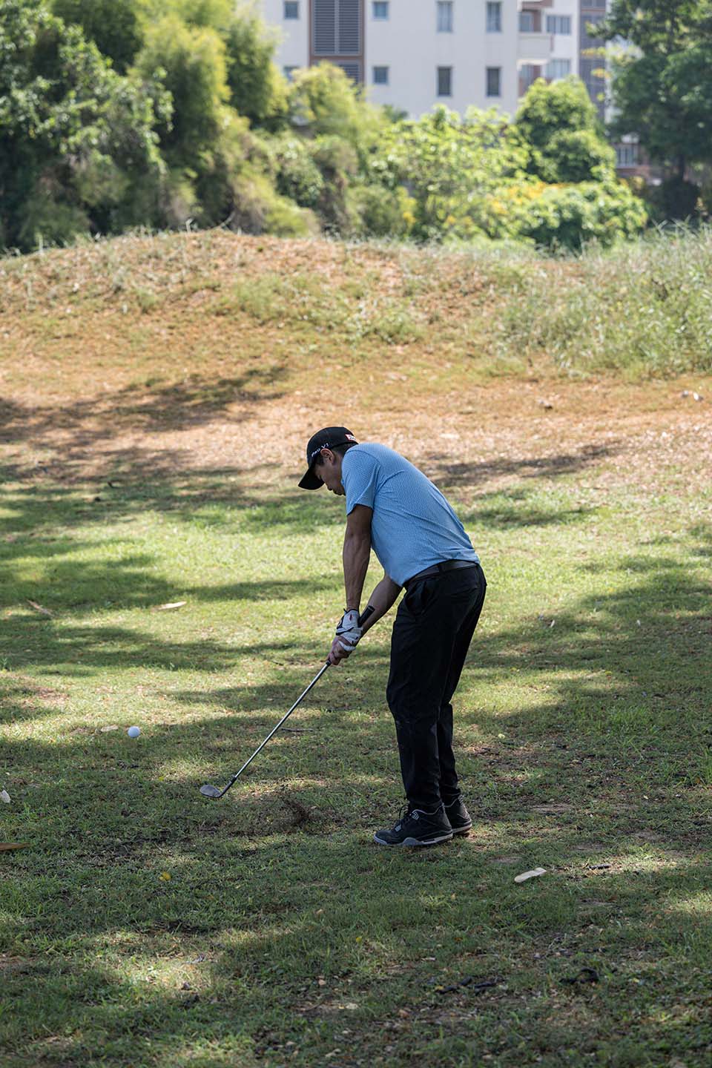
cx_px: 356
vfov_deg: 24.8
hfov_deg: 16.7
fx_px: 2432
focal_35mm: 82
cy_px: 534
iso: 500
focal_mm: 82
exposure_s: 1/3200
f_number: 3.5
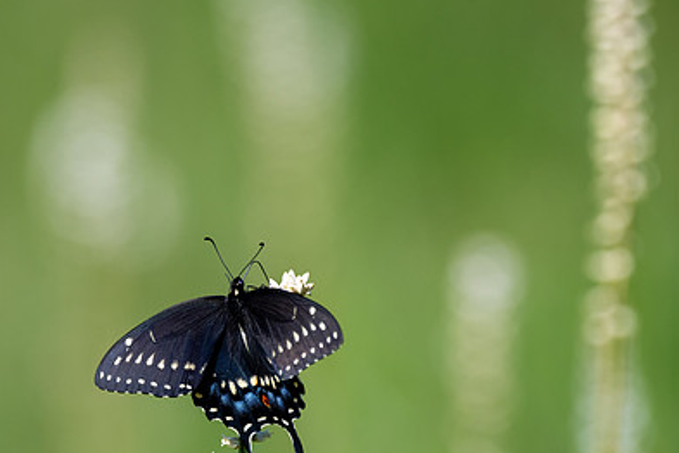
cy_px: 330
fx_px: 11599
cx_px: 240
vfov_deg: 2.2
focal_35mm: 615
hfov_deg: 3.4
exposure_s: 1/1250
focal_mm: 370
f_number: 6
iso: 400
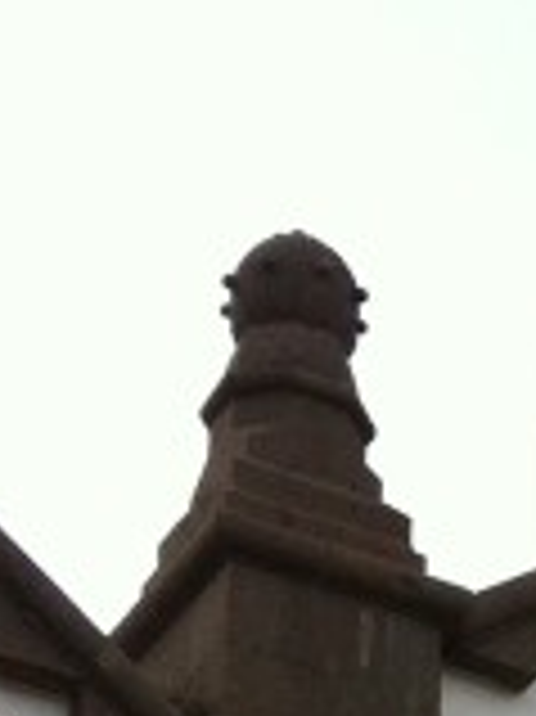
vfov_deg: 8.0
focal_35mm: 225
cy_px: 1855
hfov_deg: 6.2
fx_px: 4651
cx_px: 1455
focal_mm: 3.85
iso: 80
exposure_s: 1/241
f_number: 2.8
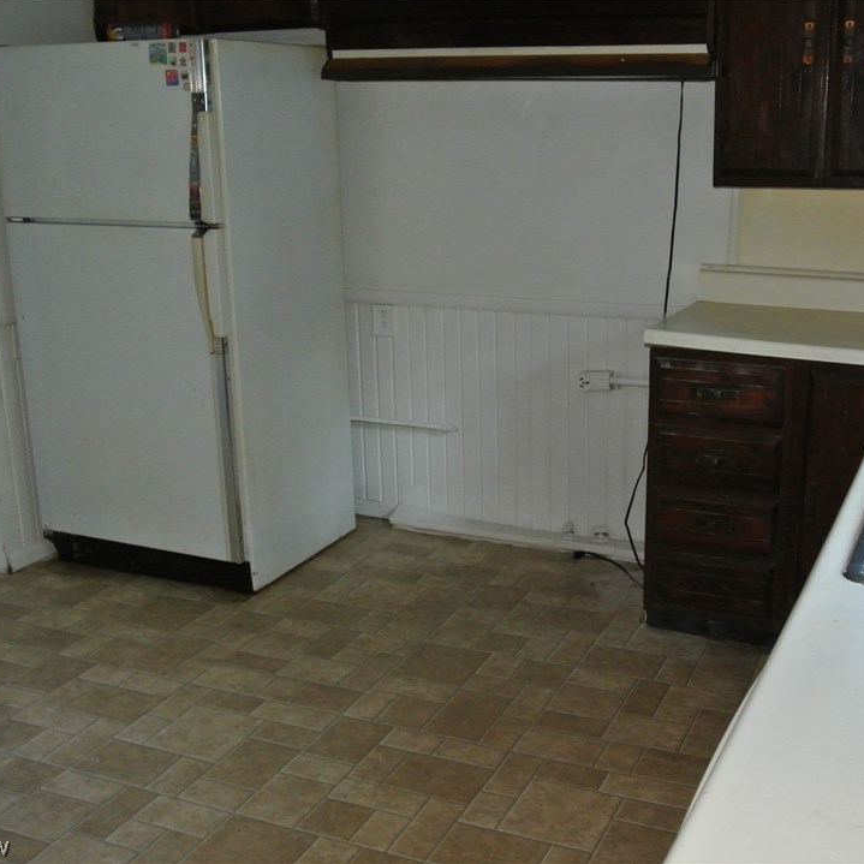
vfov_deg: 40.9
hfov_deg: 40.6
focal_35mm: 41
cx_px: 539
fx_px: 1158
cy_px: 430
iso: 800
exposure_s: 1/60
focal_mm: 12.2
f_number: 3.8
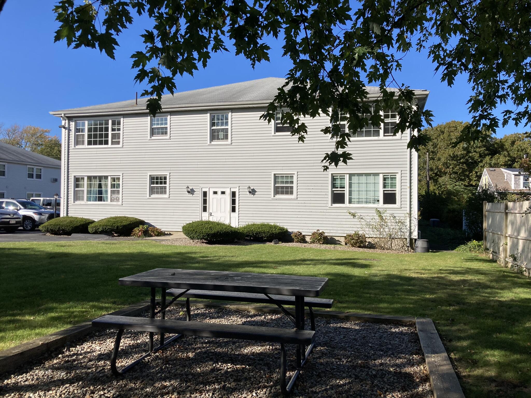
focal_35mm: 28
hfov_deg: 63.4
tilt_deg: +1.5
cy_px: 199
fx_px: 430
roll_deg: -1.5
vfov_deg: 49.7
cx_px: 266
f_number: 1.8
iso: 20
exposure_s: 1/2433
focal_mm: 3.99
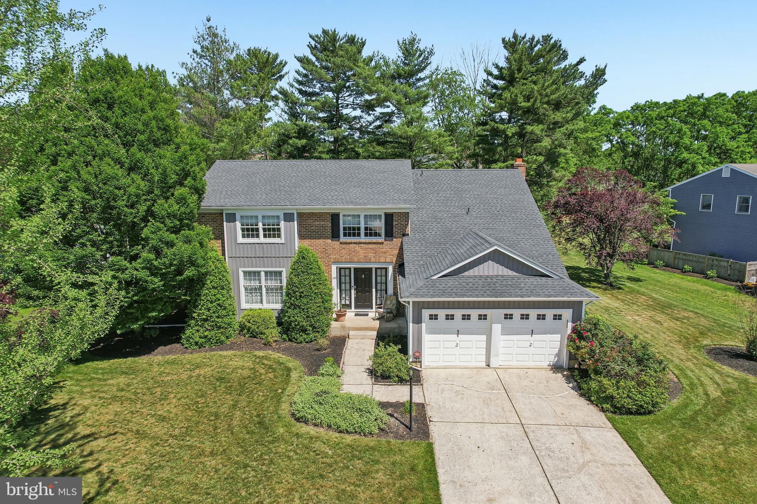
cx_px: 378
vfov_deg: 57.2
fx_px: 463
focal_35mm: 22
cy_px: 252
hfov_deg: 78.6
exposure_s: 1/1600
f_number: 2.8
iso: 110
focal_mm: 8.4
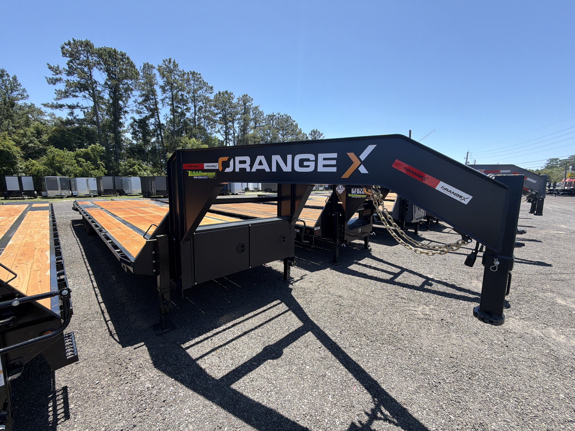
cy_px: 216
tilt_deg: -7.0
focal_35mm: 14
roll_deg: -0.9
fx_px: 233
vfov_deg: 85.7
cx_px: 288
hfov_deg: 102.1
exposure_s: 1/760
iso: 40
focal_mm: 2.22
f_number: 2.2
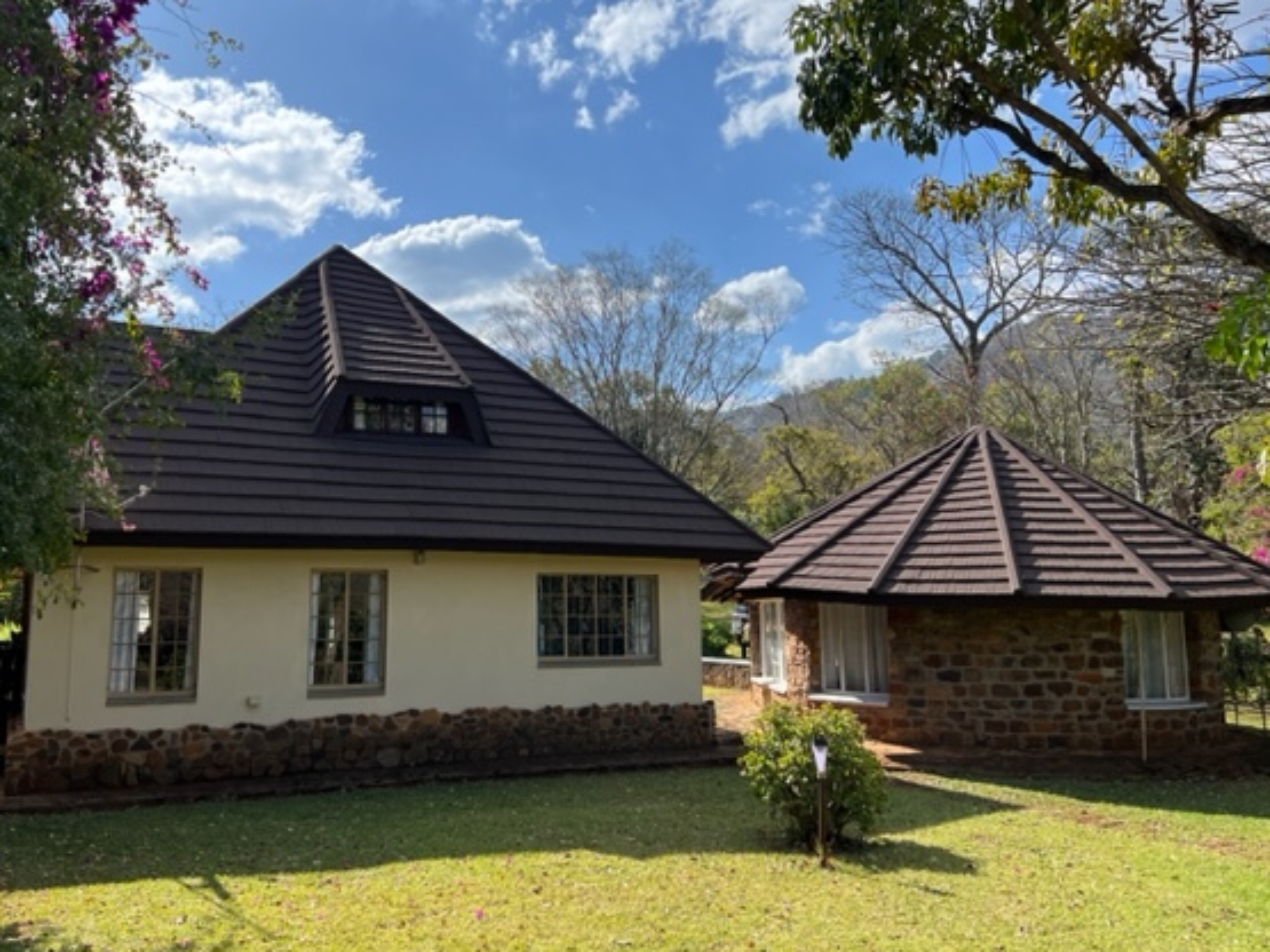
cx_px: 563
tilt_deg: +5.8
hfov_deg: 59.8
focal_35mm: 30
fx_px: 1100
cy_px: 483
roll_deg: -0.3
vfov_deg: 46.8
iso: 50
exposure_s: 1/3704
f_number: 1.5
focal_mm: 5.7
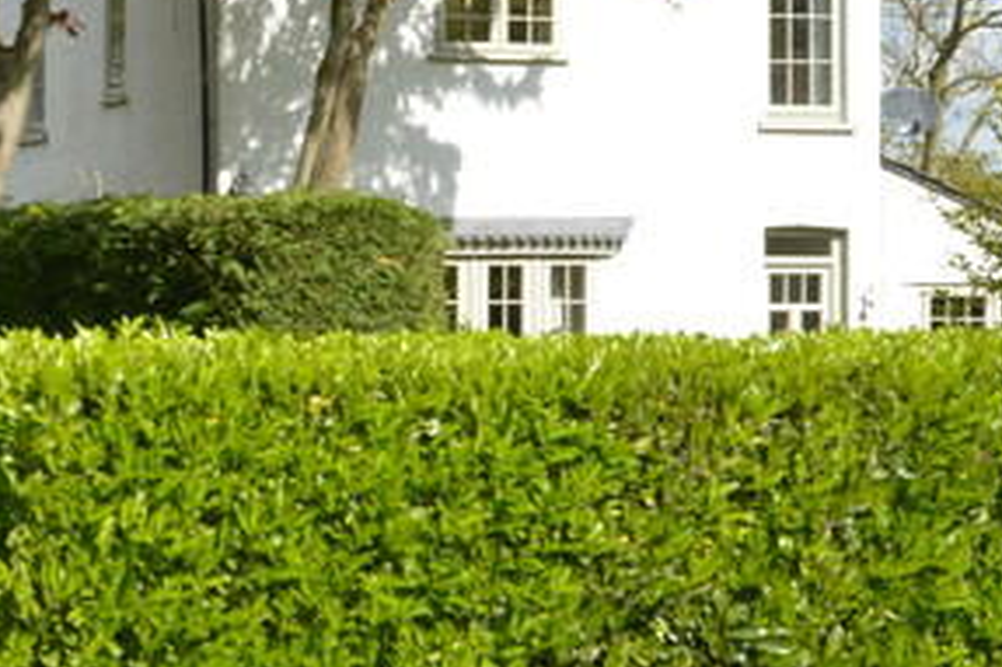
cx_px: -70
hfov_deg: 18.5
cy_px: 271
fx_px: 2976
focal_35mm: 107
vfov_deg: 12.8
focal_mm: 20
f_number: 6.3
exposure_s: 1/250
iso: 100
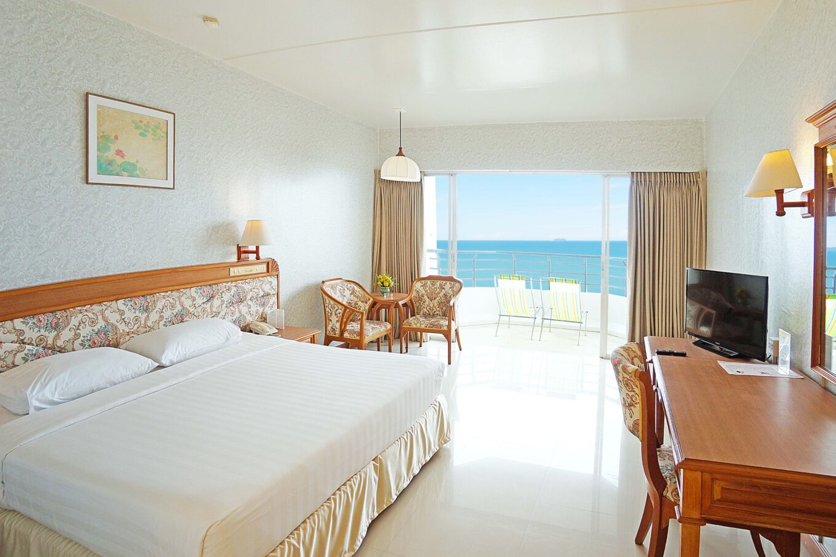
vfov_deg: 70.2
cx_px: 458
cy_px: 252
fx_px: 395
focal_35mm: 17
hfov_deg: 93.0
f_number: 4
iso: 250
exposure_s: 1/160
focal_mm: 10
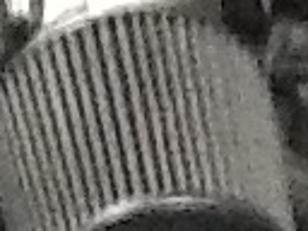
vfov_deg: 4.5
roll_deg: +0.3
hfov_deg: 6.0
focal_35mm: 329
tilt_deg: -26.1
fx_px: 2927
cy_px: 192
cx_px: 96
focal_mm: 2.03
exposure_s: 1/15
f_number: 2.4
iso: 640
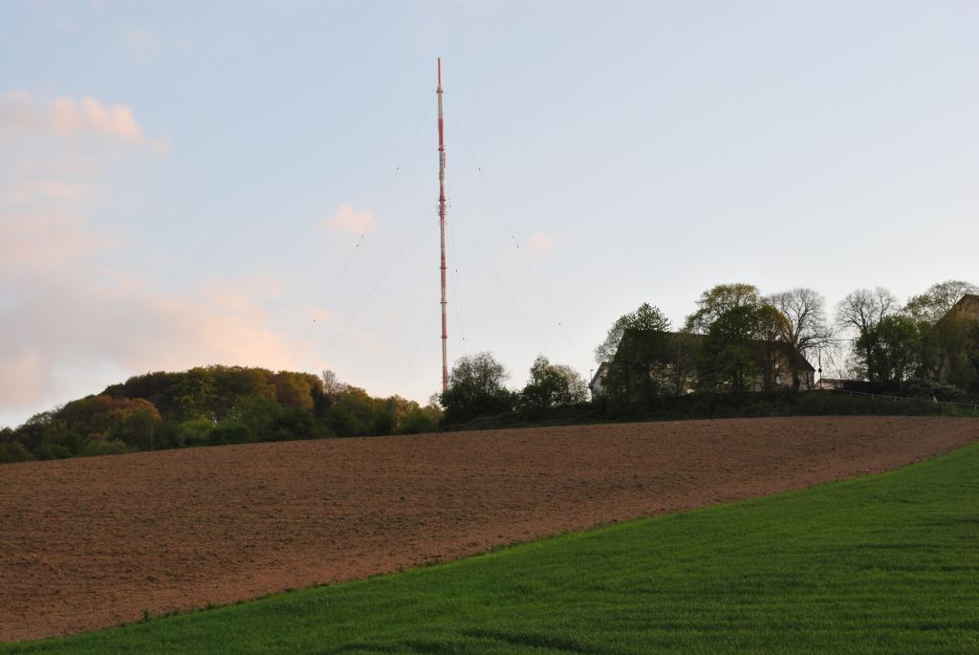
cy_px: 328
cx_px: 490
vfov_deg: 21.6
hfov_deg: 31.9
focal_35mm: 63
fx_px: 1715
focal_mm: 42
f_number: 8
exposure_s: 1/60
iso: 200
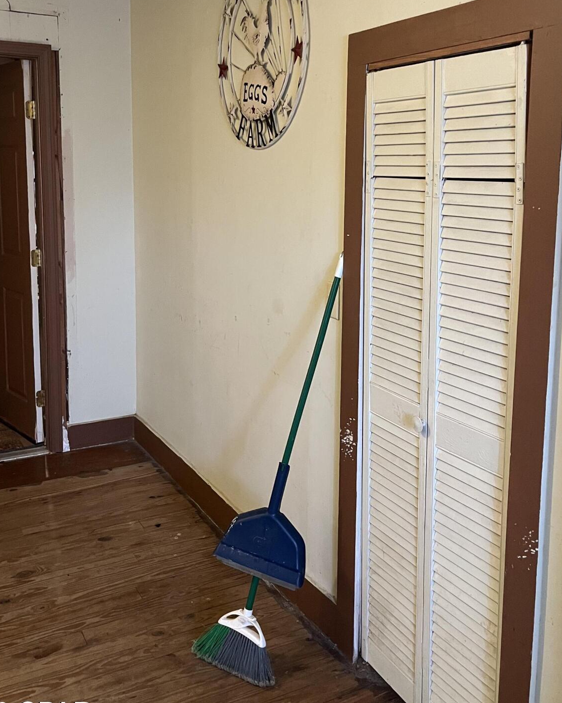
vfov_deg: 49.7
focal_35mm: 36
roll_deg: -0.5
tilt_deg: -6.9
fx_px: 748
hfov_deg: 41.1
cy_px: 260
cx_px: 297
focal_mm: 5.1
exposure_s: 1/60
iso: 400
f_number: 1.6
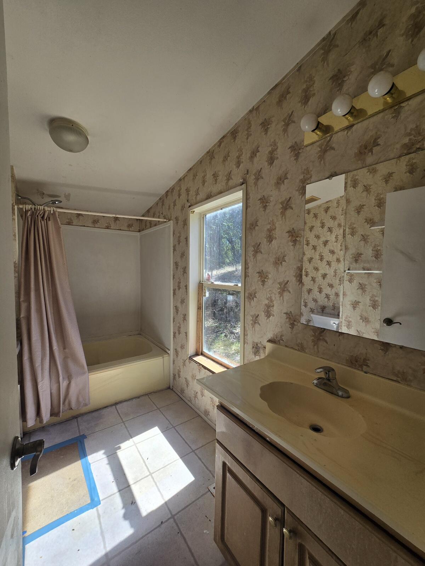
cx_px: 212
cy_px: 283
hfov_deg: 89.9
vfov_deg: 106.2
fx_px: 213
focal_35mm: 13
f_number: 2.2
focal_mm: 2.2
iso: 50
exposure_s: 1/333
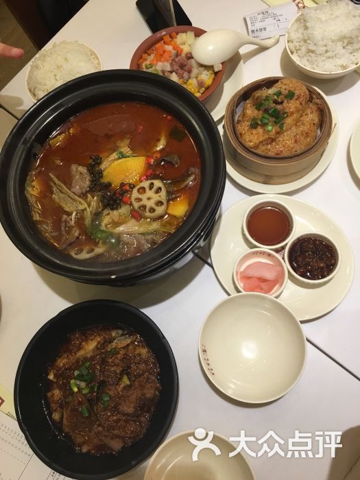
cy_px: 240
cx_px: 180
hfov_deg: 48.2
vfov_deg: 61.7
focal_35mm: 29
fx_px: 402
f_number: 2.2
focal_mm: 4.15
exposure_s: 1/33
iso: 40
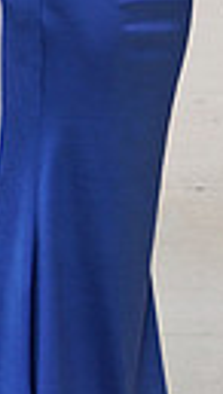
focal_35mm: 383
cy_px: -247
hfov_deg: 3.2
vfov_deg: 5.6
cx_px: 382
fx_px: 4008
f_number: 6.3
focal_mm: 70
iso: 160
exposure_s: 1/100
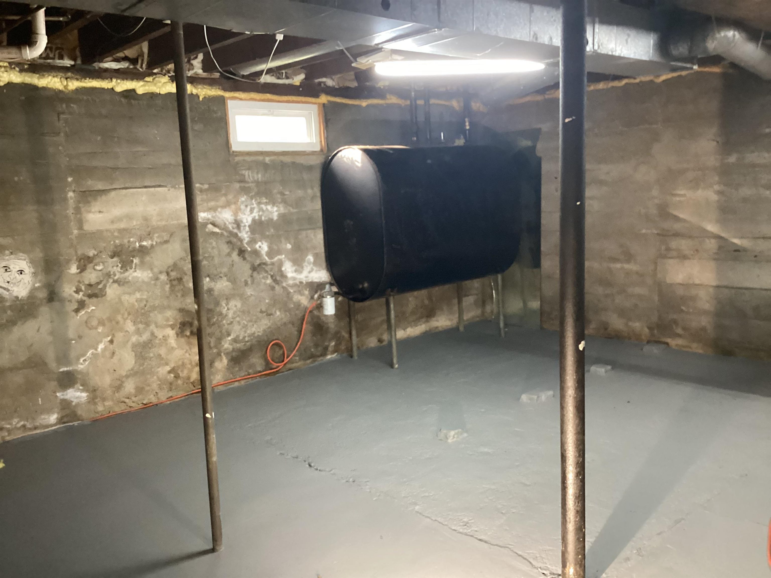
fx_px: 690
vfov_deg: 45.4
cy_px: 289
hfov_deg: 58.4
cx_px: 386
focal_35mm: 31
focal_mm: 3.3
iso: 400
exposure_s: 1/30
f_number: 2.4
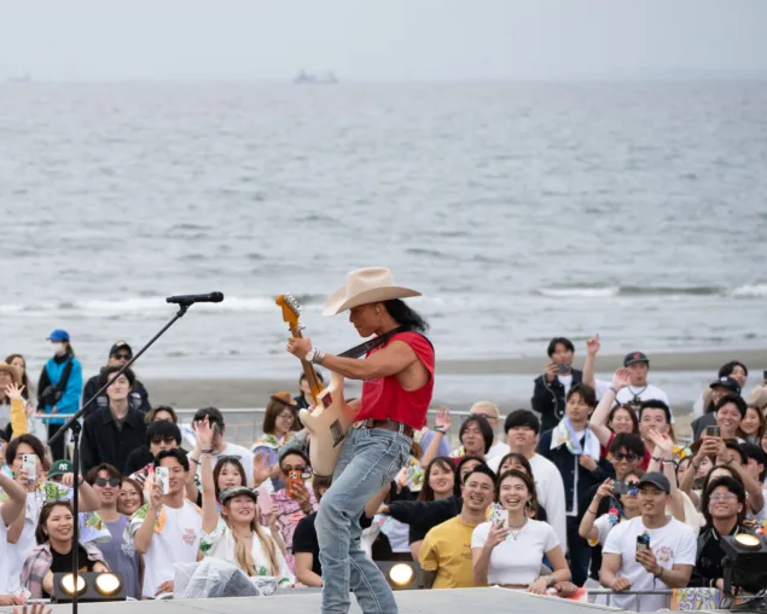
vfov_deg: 6.2
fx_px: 5675
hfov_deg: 7.7
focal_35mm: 250
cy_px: 407
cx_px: 47
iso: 800
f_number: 5.6
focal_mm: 141
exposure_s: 1/1000
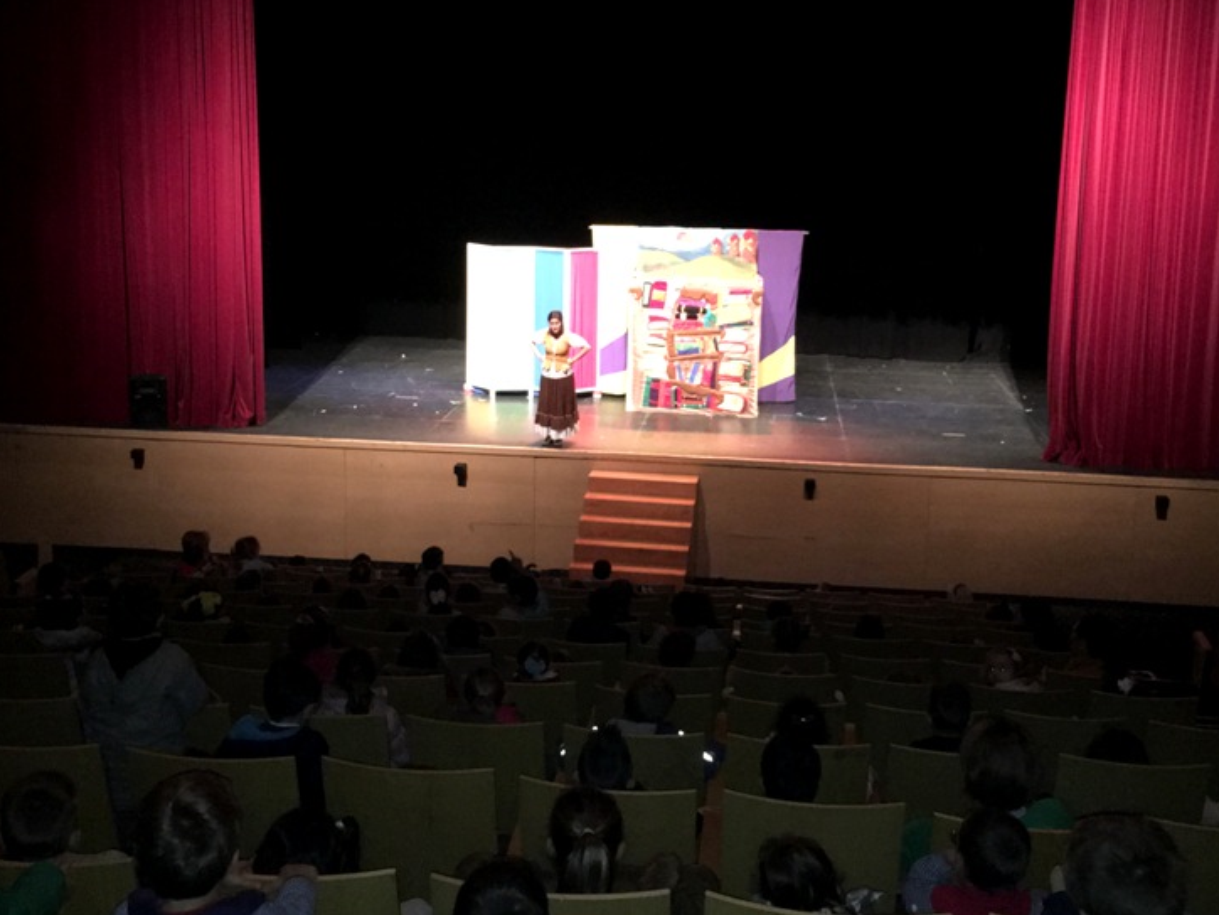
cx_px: 636
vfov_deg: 35.0
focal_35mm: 41
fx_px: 1444
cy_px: 377
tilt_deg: -9.9
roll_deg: -2.0
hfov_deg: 45.8
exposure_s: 1/17
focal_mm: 4.15
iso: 400
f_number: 2.2
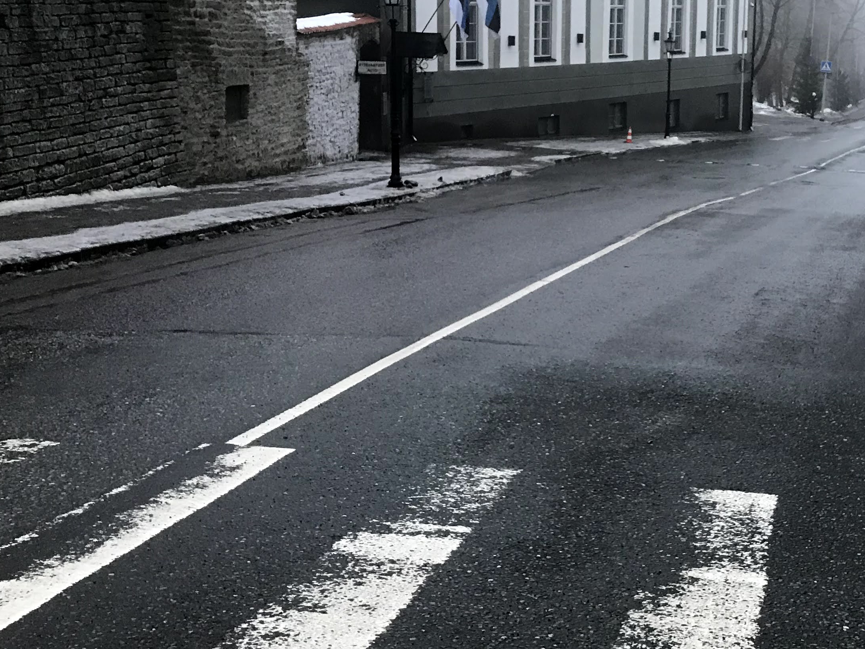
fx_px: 1299
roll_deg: -2.3
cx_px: 706
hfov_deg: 35.5
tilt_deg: -9.2
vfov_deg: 27.9
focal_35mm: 52
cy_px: 219
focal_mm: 3.99
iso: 40
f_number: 1.8
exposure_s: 1/25
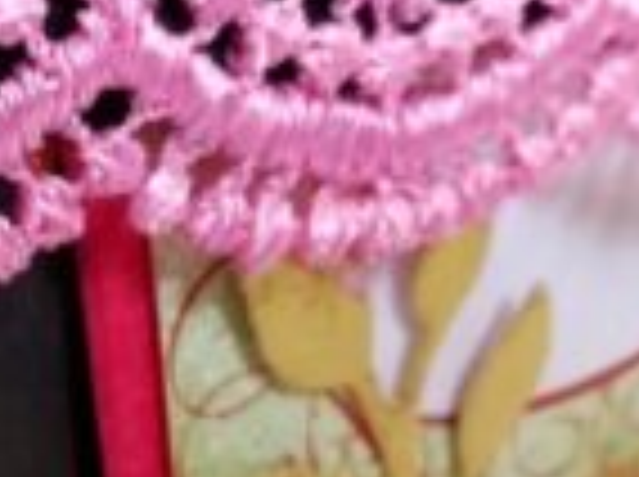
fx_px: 2027
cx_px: -58
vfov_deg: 13.1
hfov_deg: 17.3
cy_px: 567
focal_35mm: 110
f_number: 2.2
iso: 100
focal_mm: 3.83
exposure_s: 1/33.3
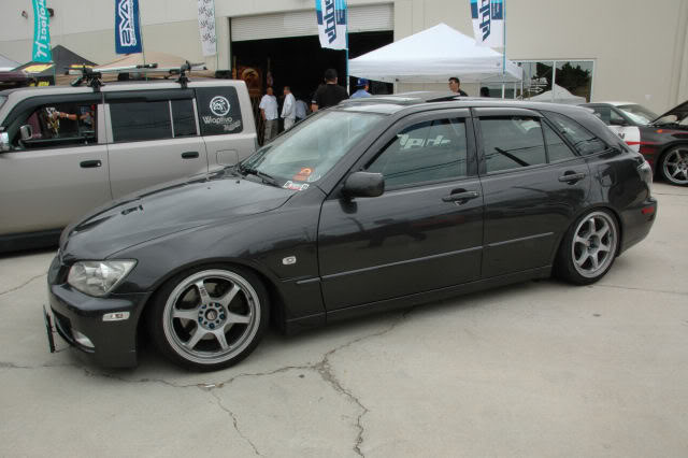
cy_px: 229
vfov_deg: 47.9
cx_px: 344
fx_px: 516
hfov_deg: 67.4
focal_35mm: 27
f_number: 22
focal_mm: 18
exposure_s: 1/50
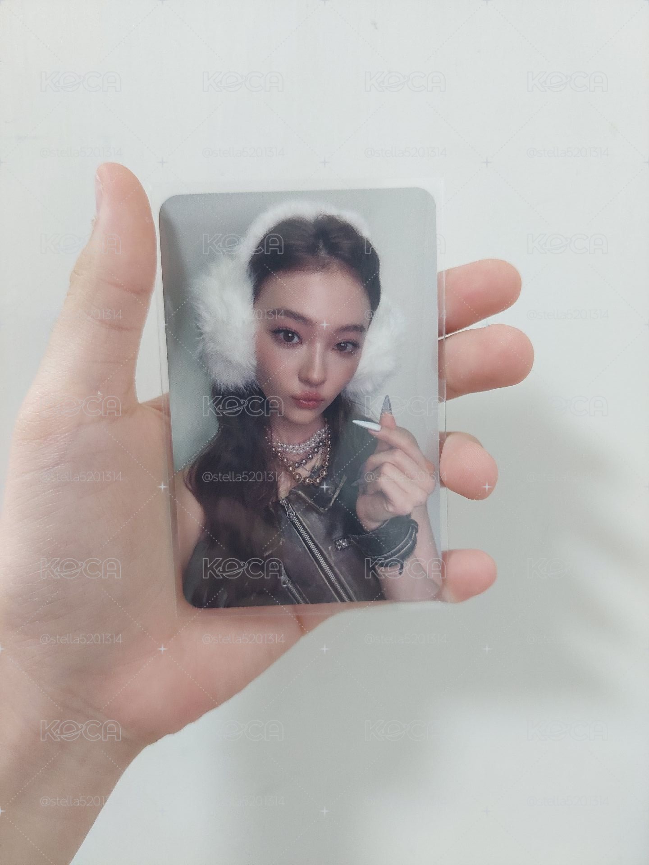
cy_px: 432
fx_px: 600
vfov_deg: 71.6
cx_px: 324
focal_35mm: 24
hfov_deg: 56.8
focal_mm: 5.23
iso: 320
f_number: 1.8
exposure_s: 1/60
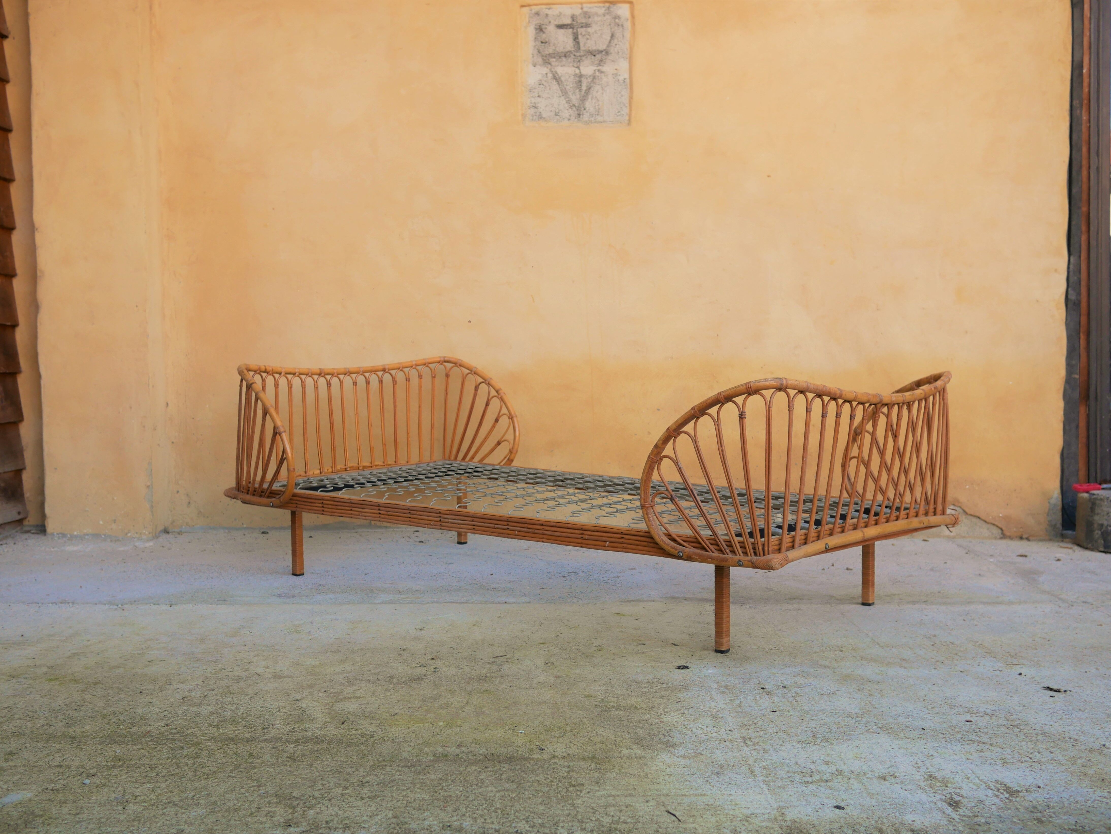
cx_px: 556
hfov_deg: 46.8
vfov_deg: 36.0
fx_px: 1284
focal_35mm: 40
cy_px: 417
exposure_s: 1/320
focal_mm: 20
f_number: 2.8
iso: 200
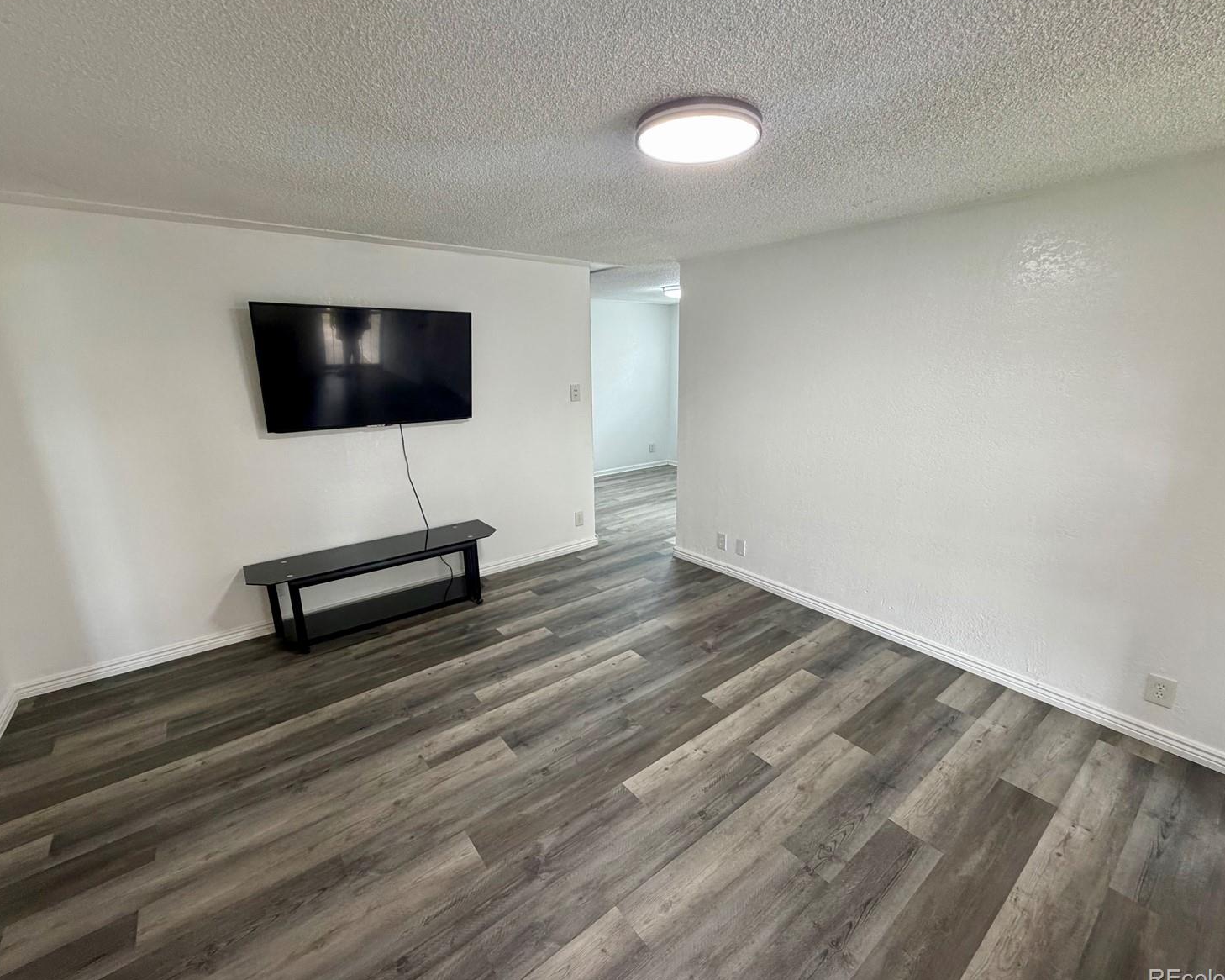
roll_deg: +0.9
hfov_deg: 96.8
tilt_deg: -13.5
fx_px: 544
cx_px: 612
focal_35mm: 15
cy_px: 492
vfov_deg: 84.0
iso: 200
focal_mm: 2.22
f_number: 2.2
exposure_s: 1/60
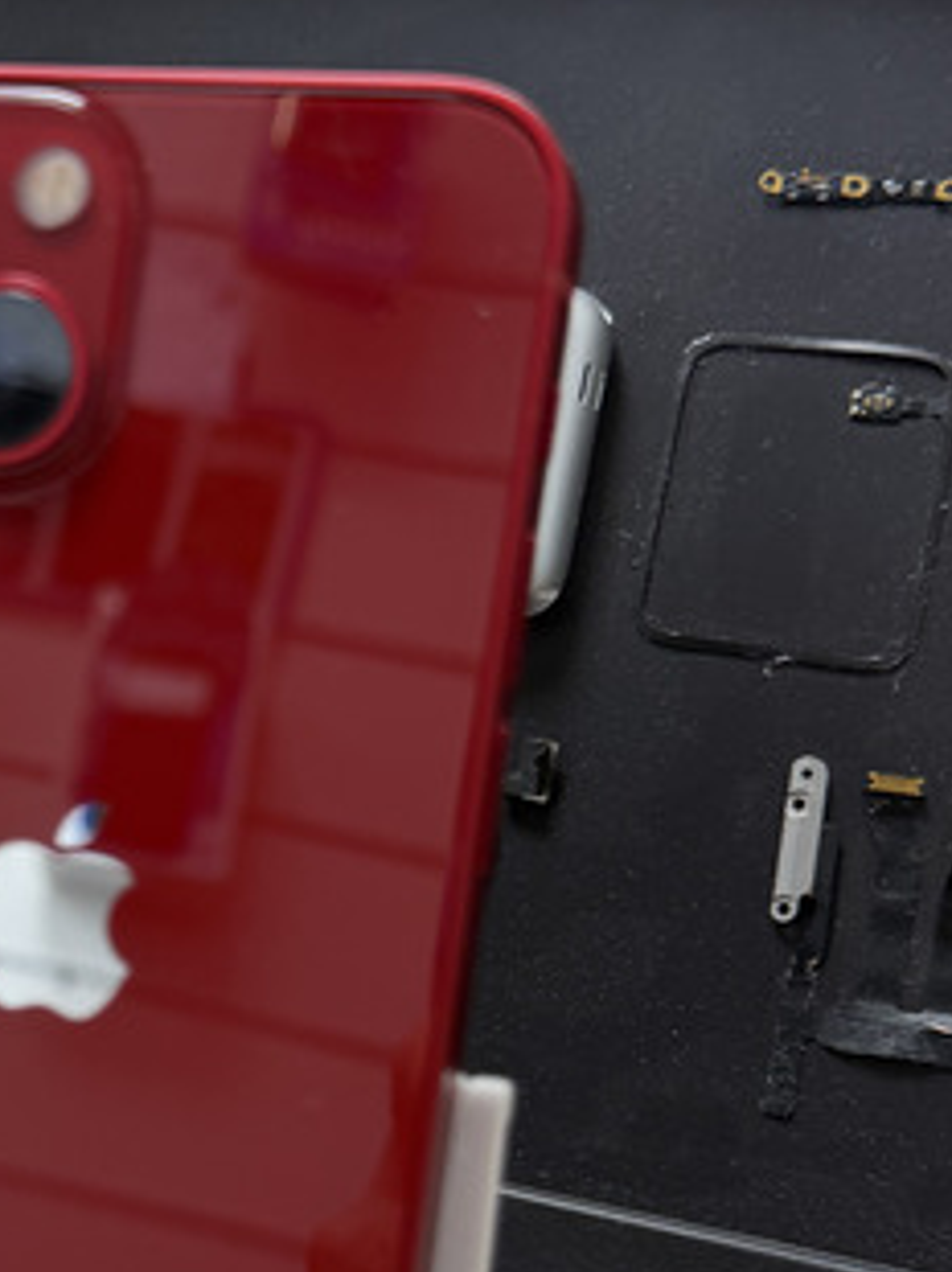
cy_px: 870
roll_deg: -1.2
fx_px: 2277
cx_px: 57
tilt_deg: -20.1
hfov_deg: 22.9
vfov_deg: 30.9
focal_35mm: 62
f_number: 1.78
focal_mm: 6.76
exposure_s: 1/100
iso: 100
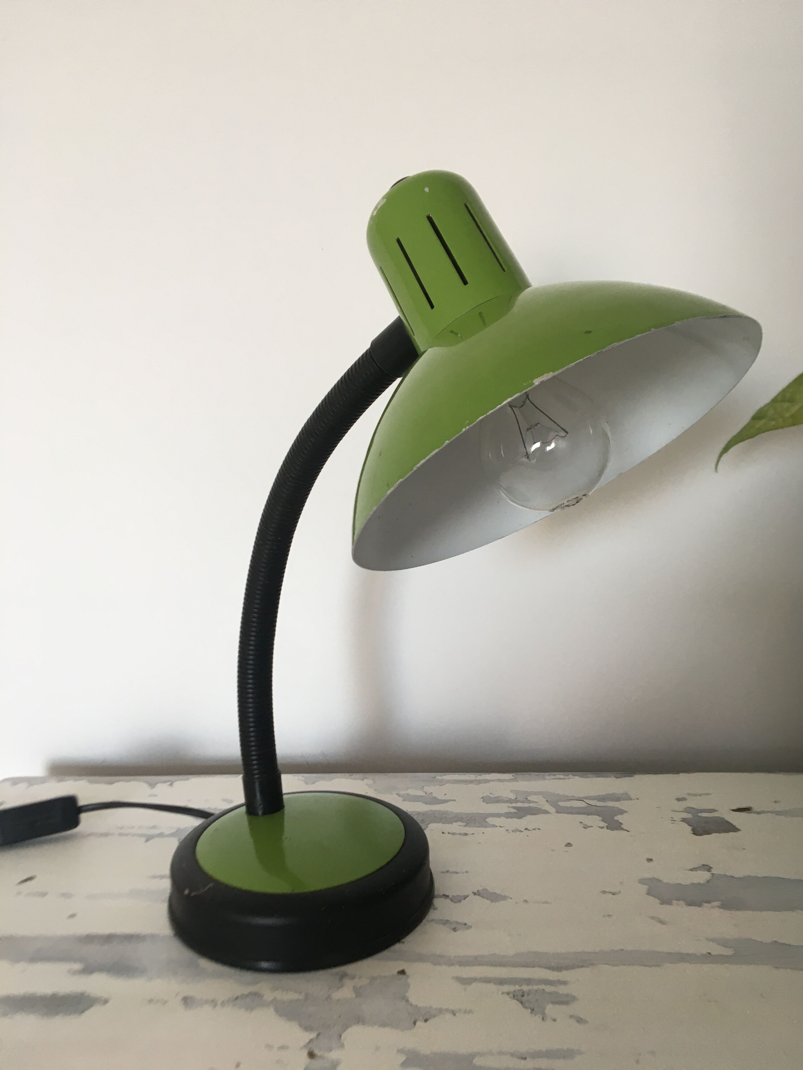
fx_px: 897
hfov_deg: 48.2
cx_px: 402
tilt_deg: -8.5
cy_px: 535
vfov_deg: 61.7
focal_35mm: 29
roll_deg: +1.9
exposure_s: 1/33
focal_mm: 4.15
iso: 32
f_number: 2.2
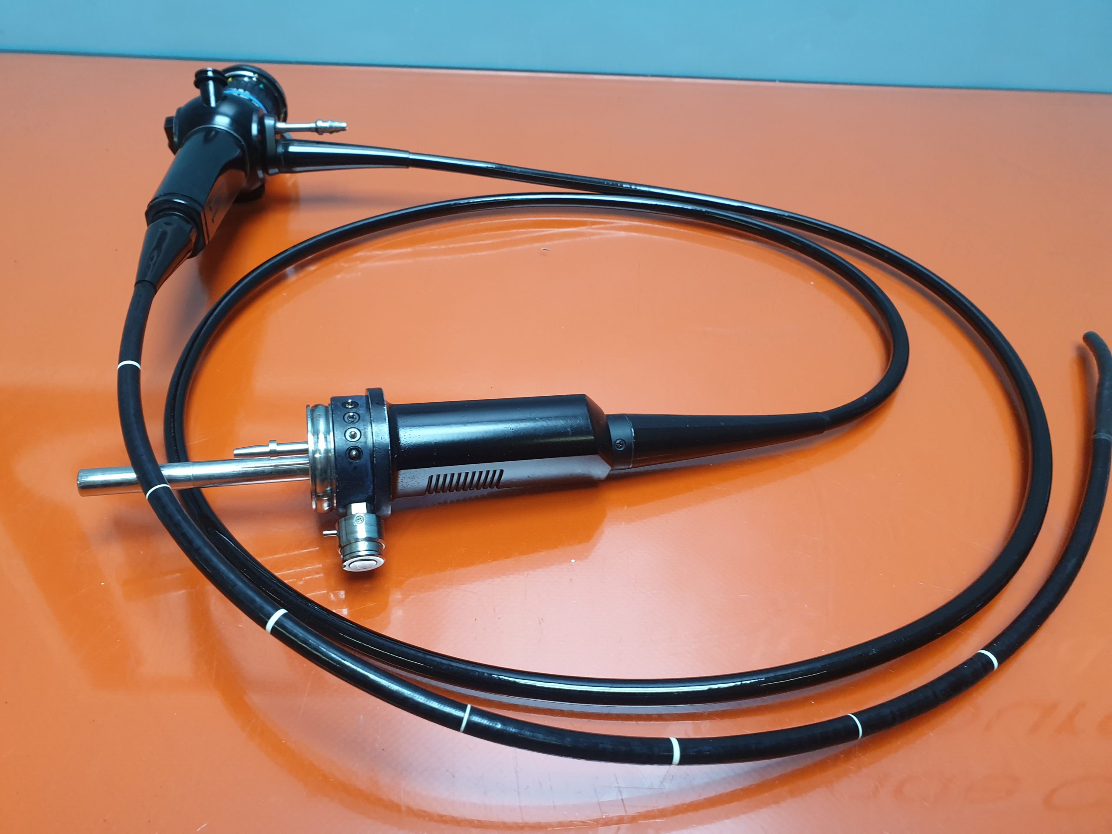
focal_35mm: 26
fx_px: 835
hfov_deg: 67.3
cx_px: 556
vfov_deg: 53.1
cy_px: 417
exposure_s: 1/50
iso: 160
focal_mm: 4.3
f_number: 2.4
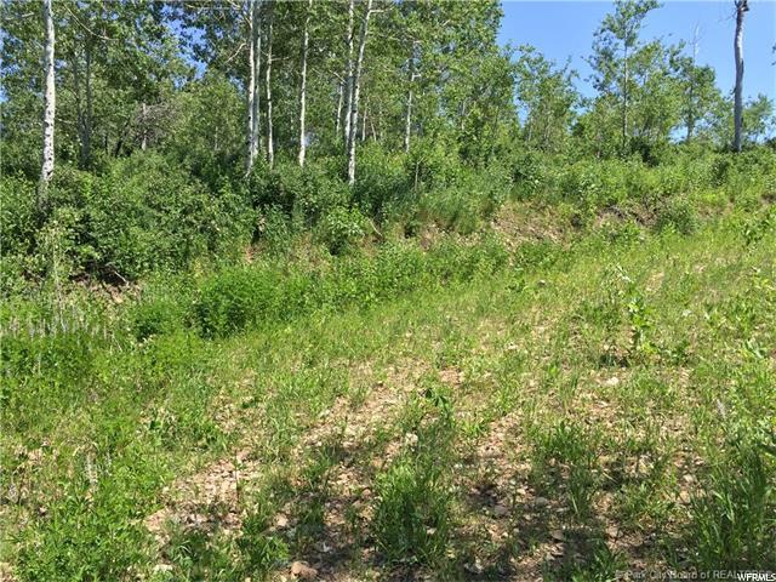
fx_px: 650
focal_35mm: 29
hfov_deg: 61.7
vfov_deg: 48.2
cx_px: 388
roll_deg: -2.6
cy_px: 291
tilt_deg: +3.3
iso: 32
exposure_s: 1/1068
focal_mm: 4.15
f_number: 2.2
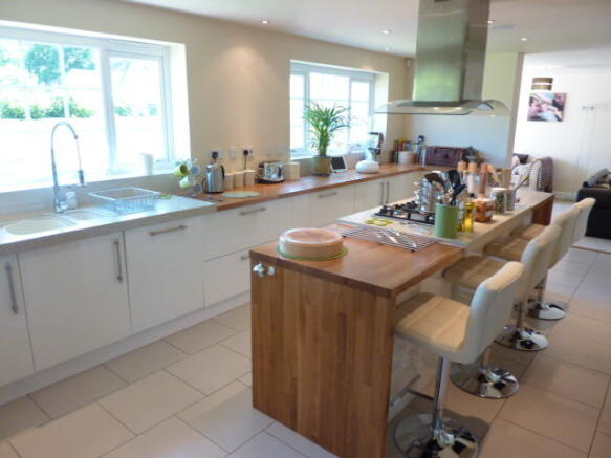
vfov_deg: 54.9
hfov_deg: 69.4
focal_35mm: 25
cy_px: 229
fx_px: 441
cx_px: 306
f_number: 3.3
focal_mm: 4.1
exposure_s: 1/30
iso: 200
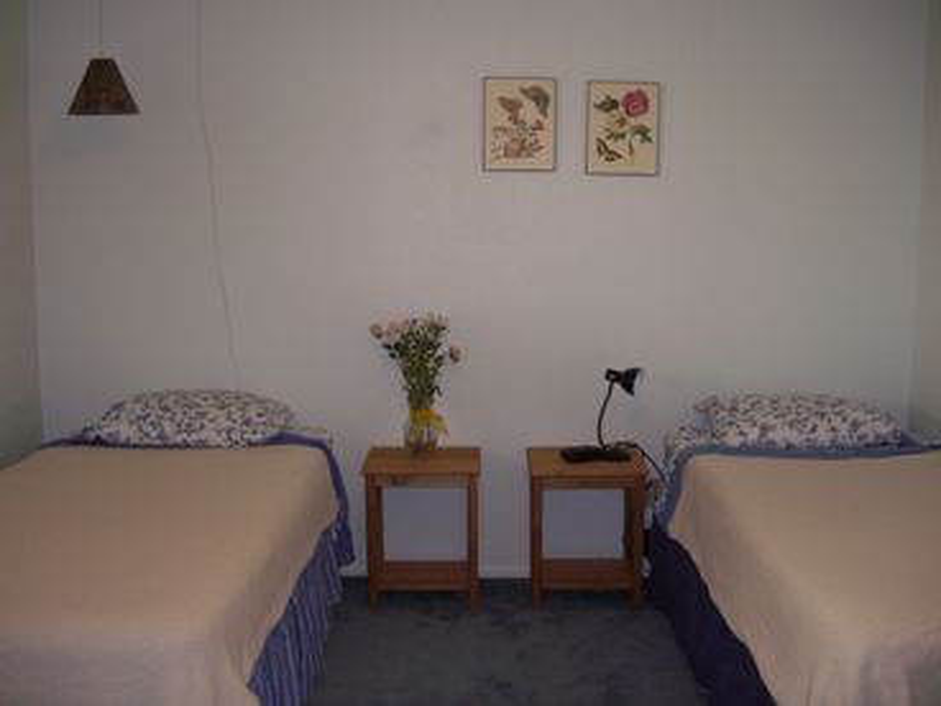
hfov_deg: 49.0
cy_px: 353
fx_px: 1033
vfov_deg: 37.7
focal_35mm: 38
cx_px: 470
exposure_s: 1/60
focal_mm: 7.9
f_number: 2.8
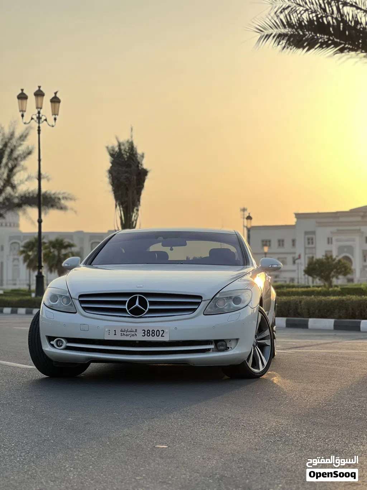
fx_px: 1088
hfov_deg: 19.1
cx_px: 184
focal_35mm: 77
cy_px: 245
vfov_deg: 25.3
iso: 32
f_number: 2.8
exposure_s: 1/172
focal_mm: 9
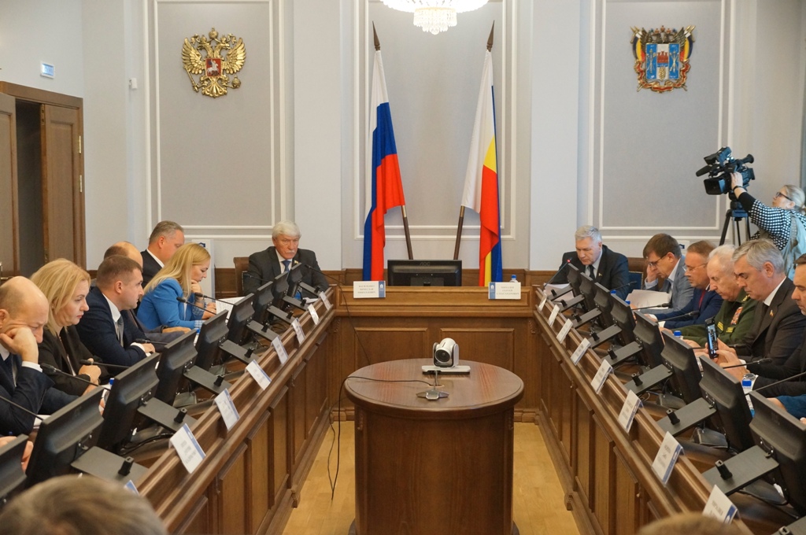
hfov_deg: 37.9
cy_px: 268
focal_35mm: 52
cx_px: 403
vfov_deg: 25.7
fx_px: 1174
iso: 2000
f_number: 4.5
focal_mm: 35
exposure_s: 1/160
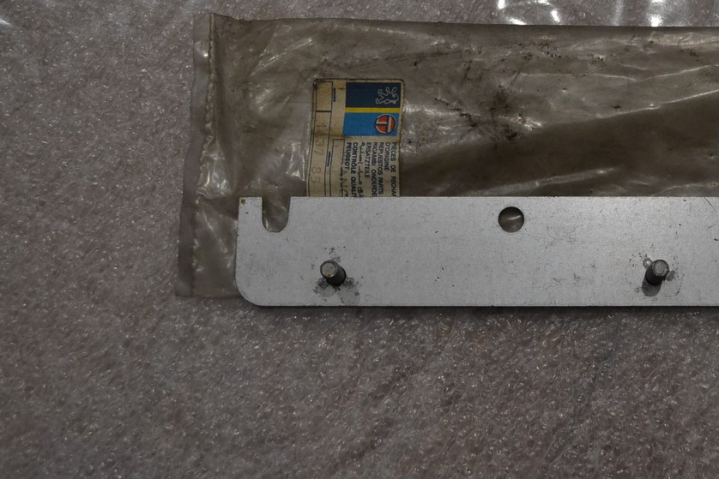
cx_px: 517
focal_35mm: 58
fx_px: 1159
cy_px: 134
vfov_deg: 23.2
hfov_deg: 33.9
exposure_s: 1/60
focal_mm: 24
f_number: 4
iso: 1800
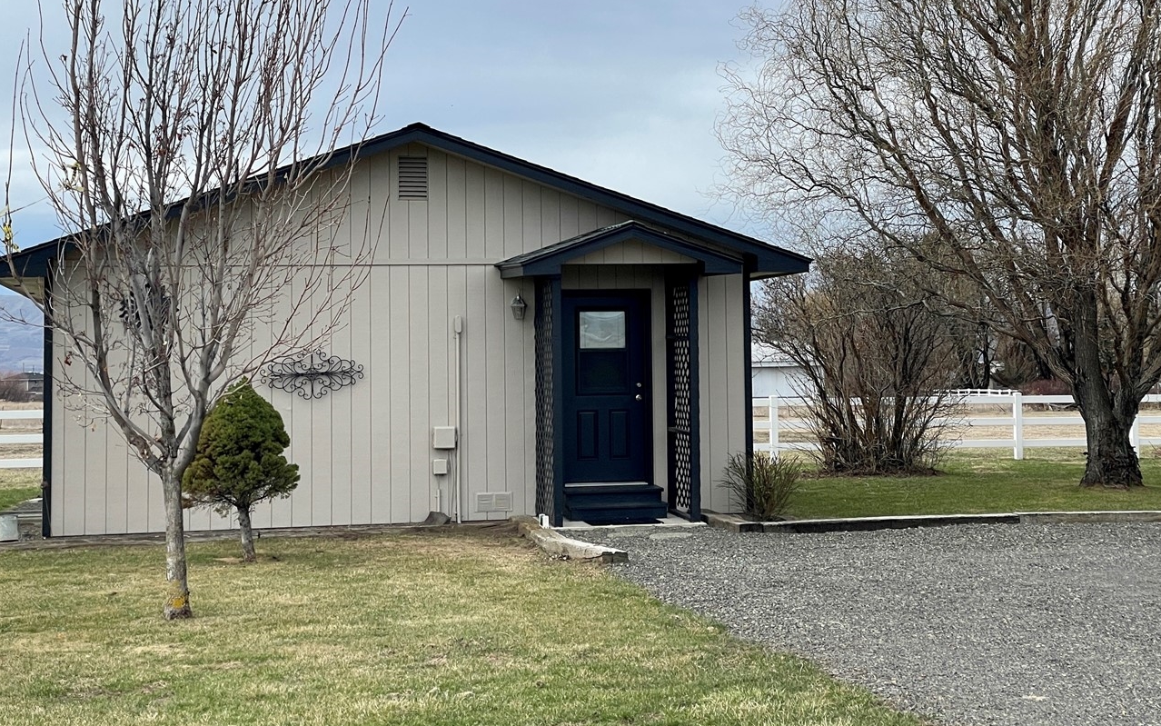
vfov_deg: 18.8
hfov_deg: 29.8
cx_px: 650
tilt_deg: +2.8
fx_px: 2183
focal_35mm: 69
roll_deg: +0.7
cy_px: 273
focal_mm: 6
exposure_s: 1/727
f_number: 2
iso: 25
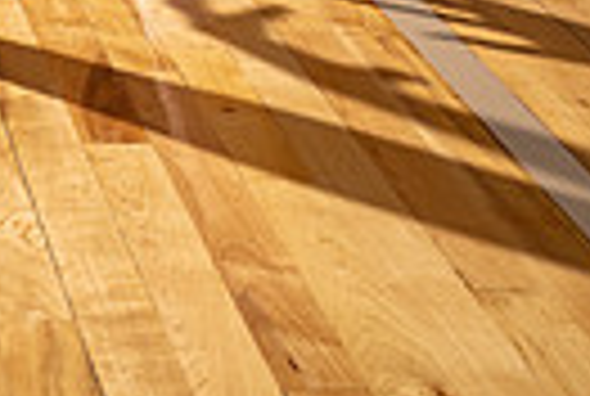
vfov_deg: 8.6
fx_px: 2365
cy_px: -585
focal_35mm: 144
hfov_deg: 14.0
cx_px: -9
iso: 200
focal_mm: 42
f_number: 5.6
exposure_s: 1/250
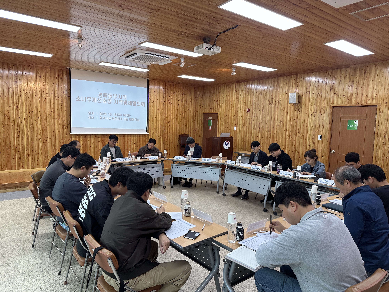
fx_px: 270
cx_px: 194
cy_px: 146
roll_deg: -1.1
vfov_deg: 56.8
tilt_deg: -5.7
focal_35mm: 24
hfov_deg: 71.6
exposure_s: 1/120
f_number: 1.78
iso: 160
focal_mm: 6.86
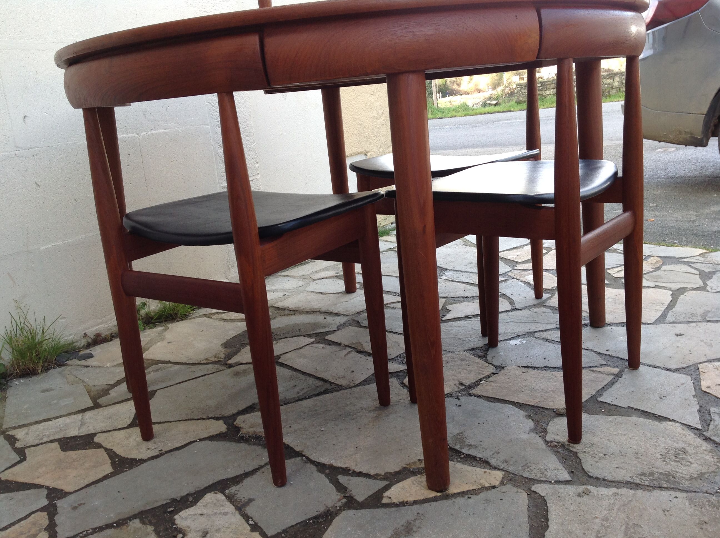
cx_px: 360
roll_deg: +4.6
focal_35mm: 35
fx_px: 727
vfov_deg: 40.6
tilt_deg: -15.1
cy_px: 269
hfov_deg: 52.7
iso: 50
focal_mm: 4.28
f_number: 2.4
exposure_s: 1/148
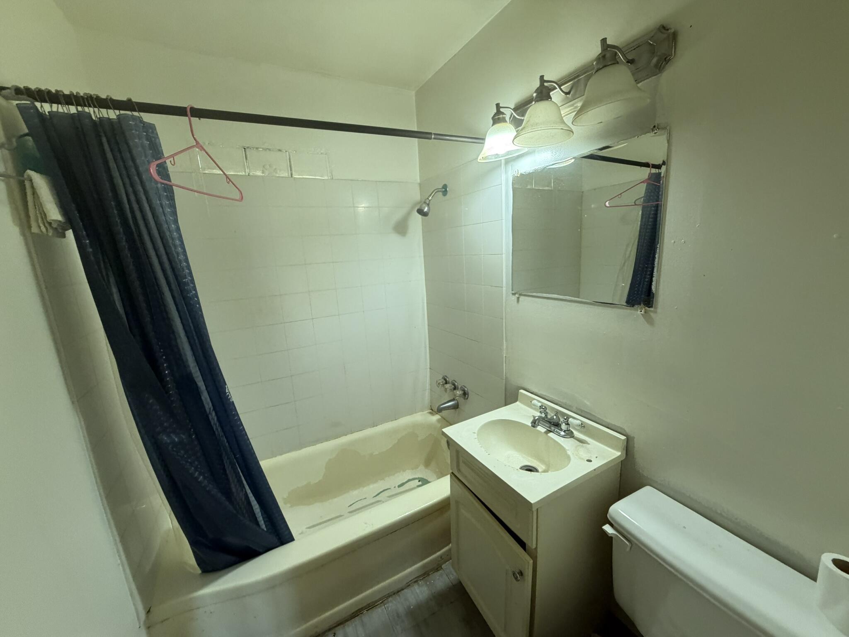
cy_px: 318
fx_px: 343
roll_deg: +2.7
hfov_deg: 102.1
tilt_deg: -13.1
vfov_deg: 85.7
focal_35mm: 14
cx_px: 424
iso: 320
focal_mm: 2.22
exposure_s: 1/78
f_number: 2.2
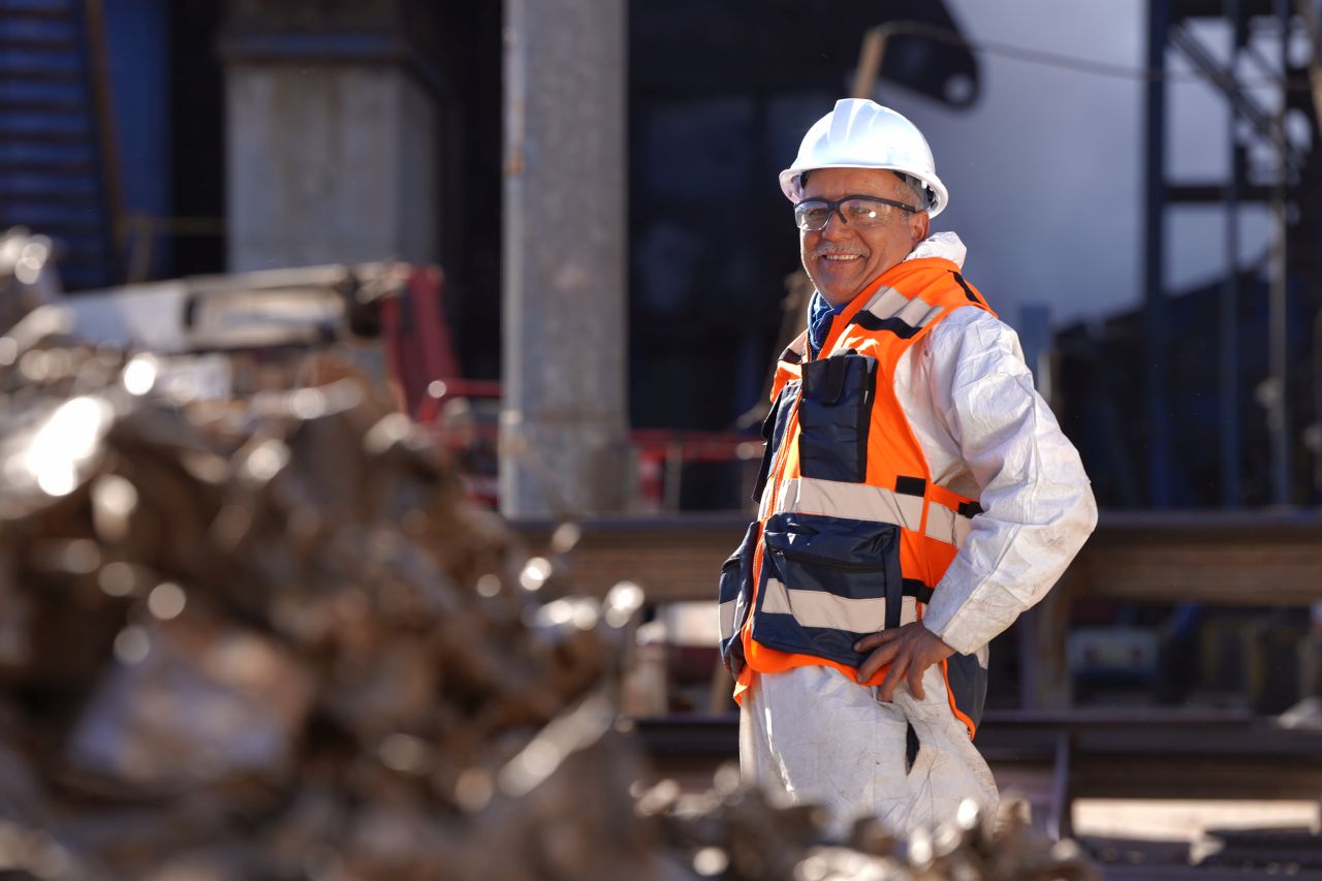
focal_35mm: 160
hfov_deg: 12.8
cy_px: 440
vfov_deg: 8.6
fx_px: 5874
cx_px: 661
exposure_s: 1/125
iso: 50
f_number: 4.5
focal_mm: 160
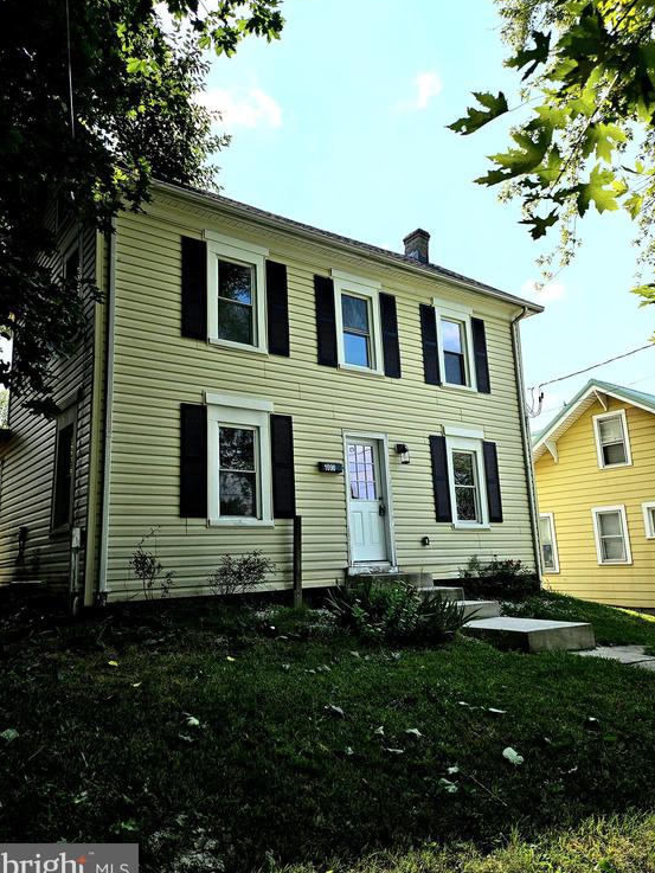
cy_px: 437
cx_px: 332
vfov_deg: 69.4
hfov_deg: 54.9
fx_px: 631
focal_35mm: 25
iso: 50
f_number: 1.8
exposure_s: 1/5000
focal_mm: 5
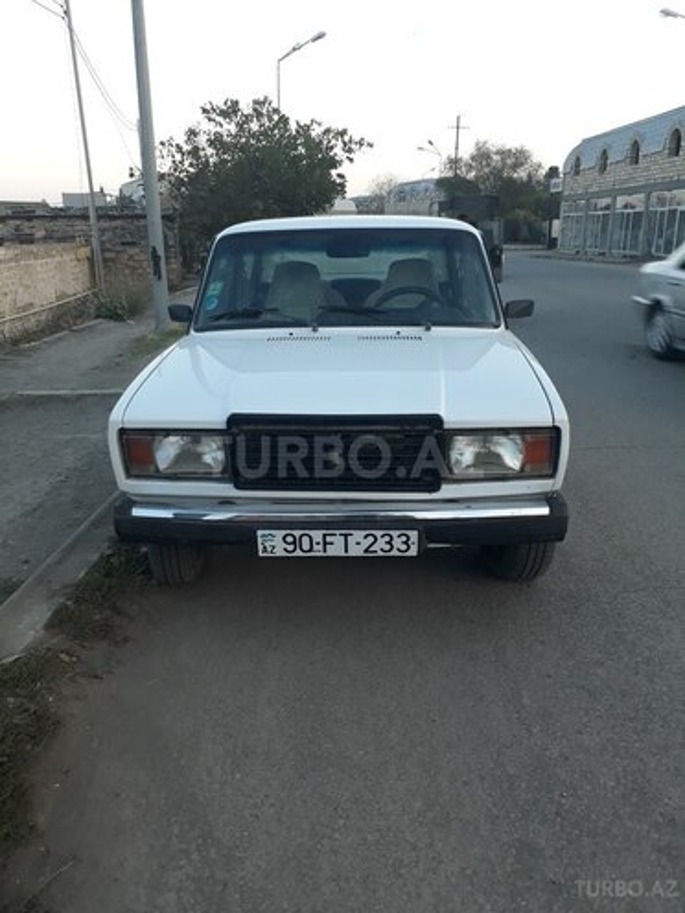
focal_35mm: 27
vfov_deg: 65.3
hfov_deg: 51.4
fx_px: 712
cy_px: 456
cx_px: 342
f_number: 1.9
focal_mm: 3.6
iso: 50
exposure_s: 1/50
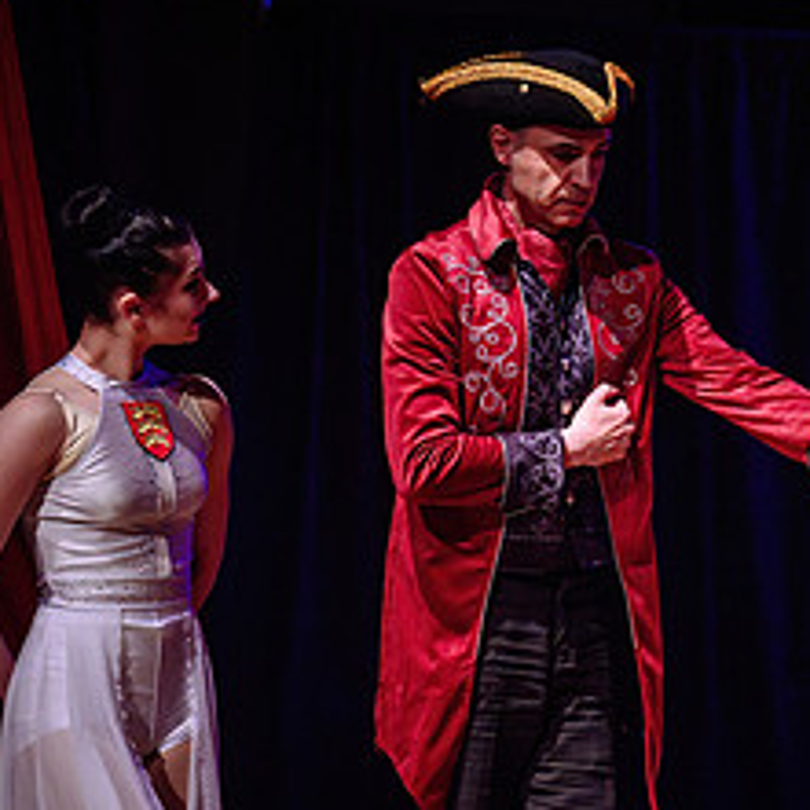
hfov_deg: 10.3
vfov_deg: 10.3
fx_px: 4474
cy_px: 577
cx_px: 836
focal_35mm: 169
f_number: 2.8
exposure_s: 1/125
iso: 1600
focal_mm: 66
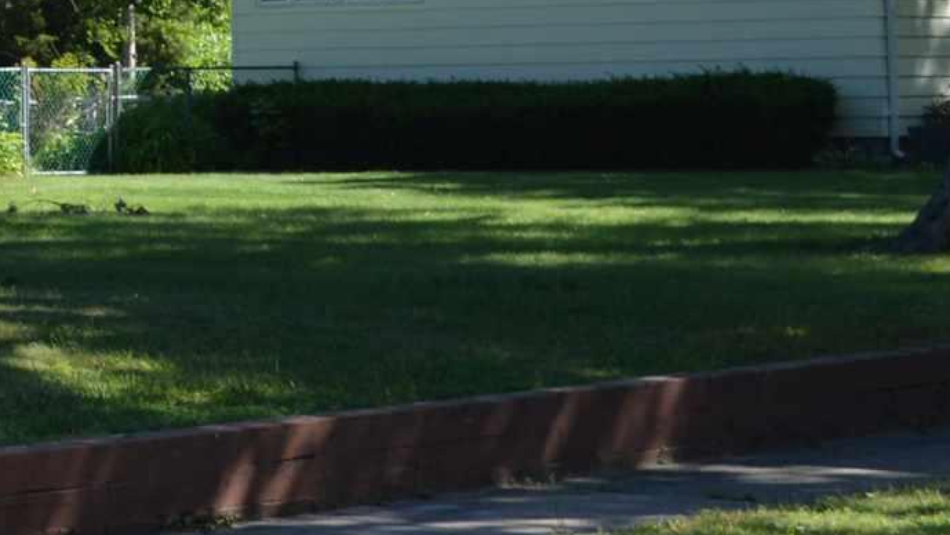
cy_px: -74
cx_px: -1131
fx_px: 4586
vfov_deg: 6.6
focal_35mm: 182
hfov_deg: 10.6
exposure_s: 1/125
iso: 100
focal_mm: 26
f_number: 5.6
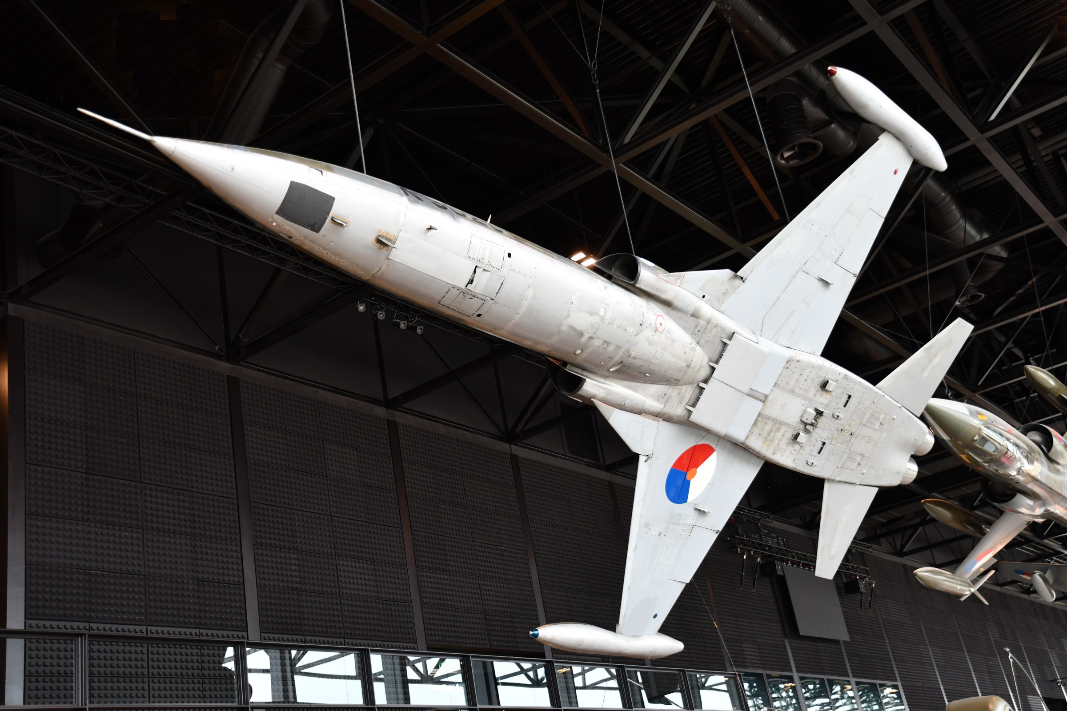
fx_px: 1245
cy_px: 356
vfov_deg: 31.9
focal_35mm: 42
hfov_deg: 46.4
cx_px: 534
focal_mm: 28
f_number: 3.5
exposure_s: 1/50
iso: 640
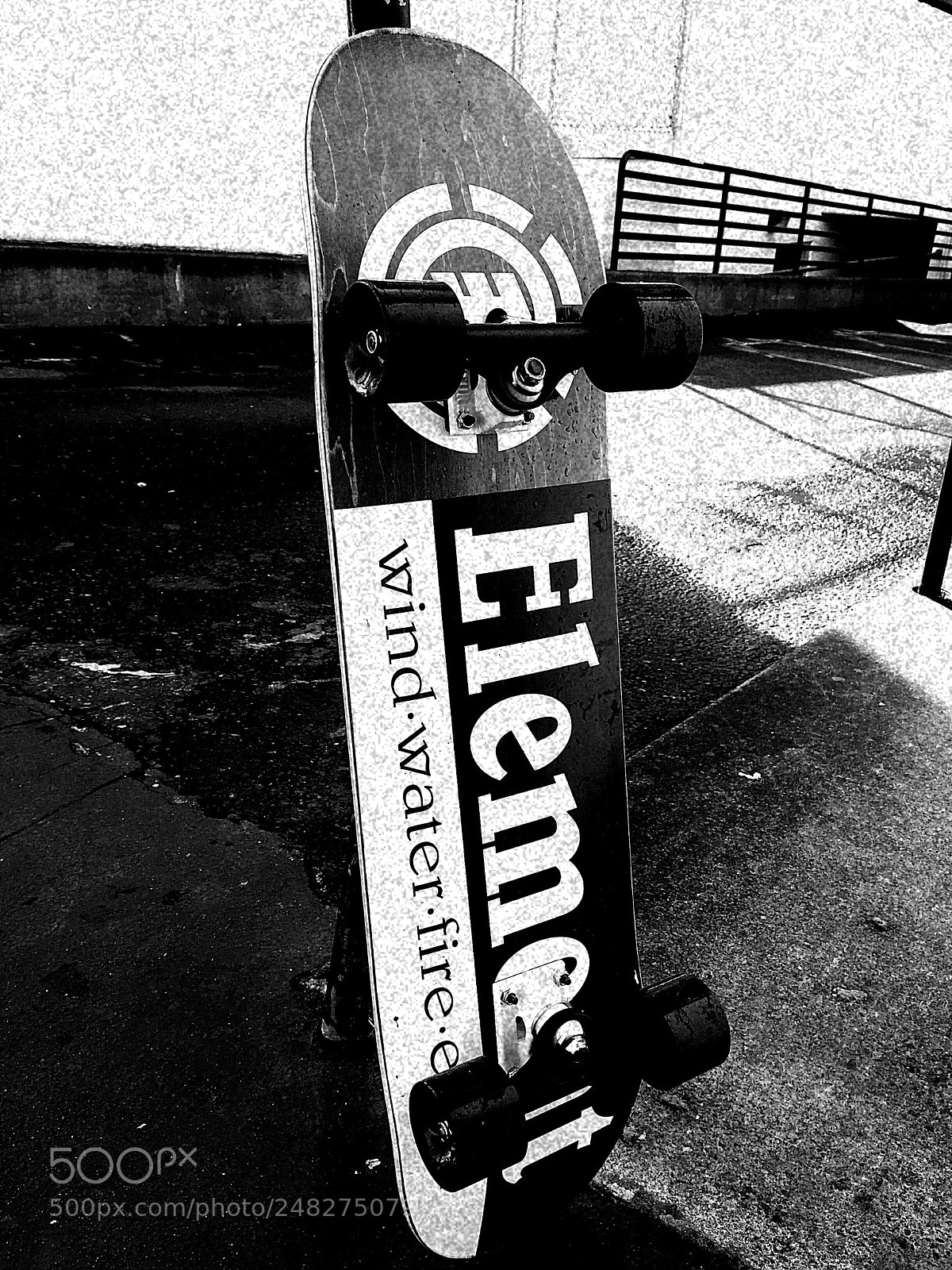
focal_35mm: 29
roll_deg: -2.6
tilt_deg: -23.7
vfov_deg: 61.7
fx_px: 1063
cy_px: 635
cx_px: 476
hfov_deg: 48.2
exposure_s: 1/439
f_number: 2.2
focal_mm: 4.15
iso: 32
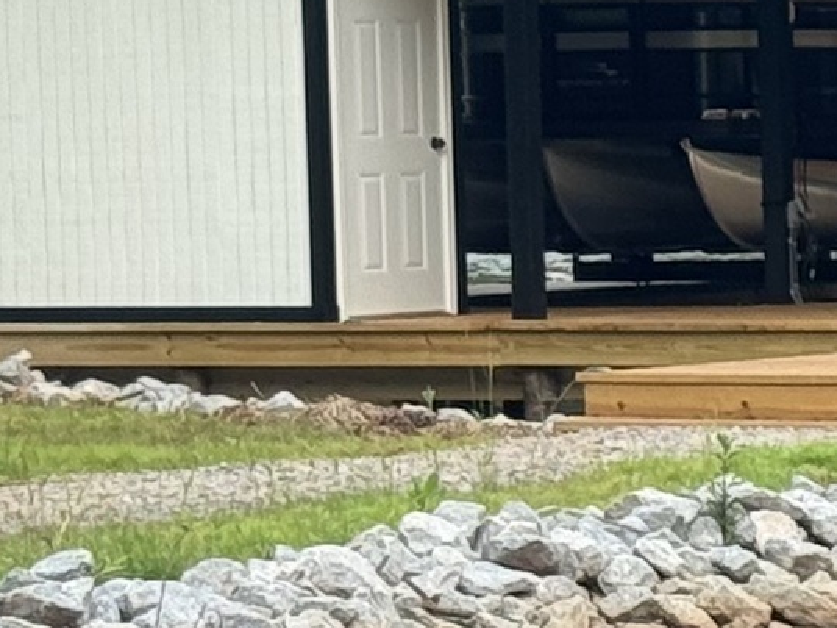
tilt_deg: -4.0
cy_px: 428
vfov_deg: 5.4
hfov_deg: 6.9
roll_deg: +0.5
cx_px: 1835
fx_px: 6649
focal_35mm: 275
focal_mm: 6.76
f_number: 1.78
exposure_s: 1/1059
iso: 64
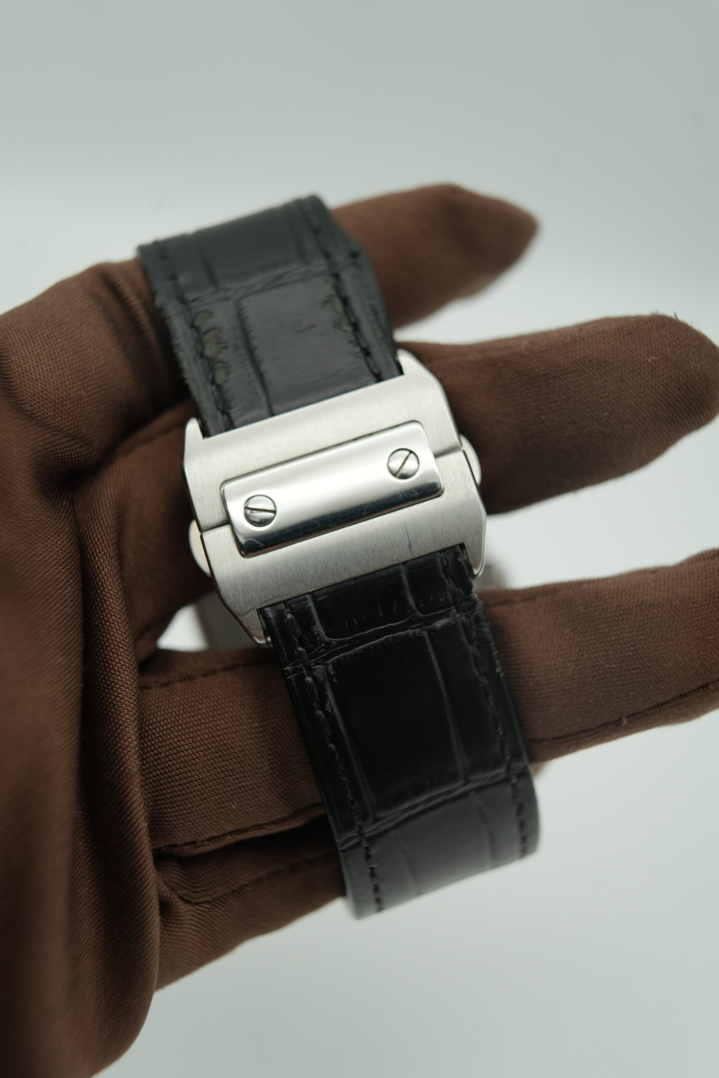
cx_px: 360
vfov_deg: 54.4
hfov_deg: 37.9
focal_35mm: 35
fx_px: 1048
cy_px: 539
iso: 400
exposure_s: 1/250
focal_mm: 35
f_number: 5
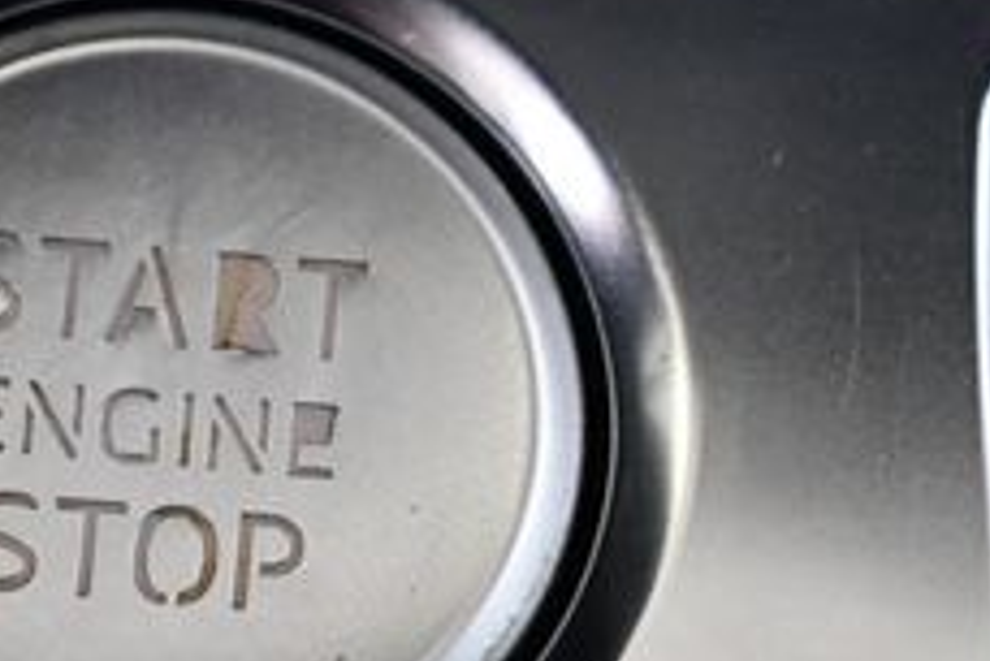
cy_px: 376
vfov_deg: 5.9
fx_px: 6466
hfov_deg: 8.7
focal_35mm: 235
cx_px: 134
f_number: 5
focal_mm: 42
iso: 2500
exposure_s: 1/125
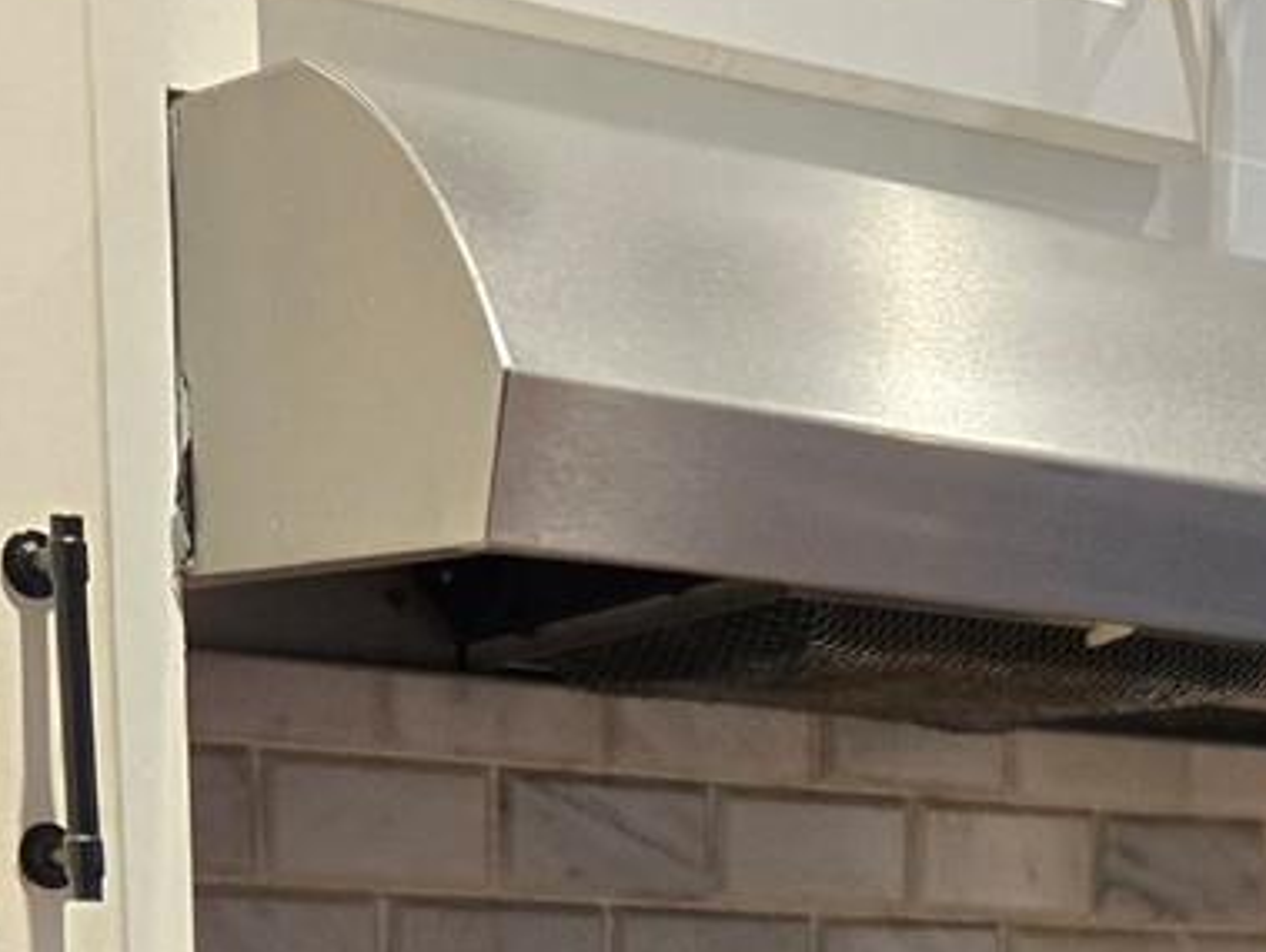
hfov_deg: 19.7
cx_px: 1203
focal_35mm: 97
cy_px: 1954
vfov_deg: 13.1
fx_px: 3551
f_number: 1.8
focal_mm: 5.4
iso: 320
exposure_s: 1/120
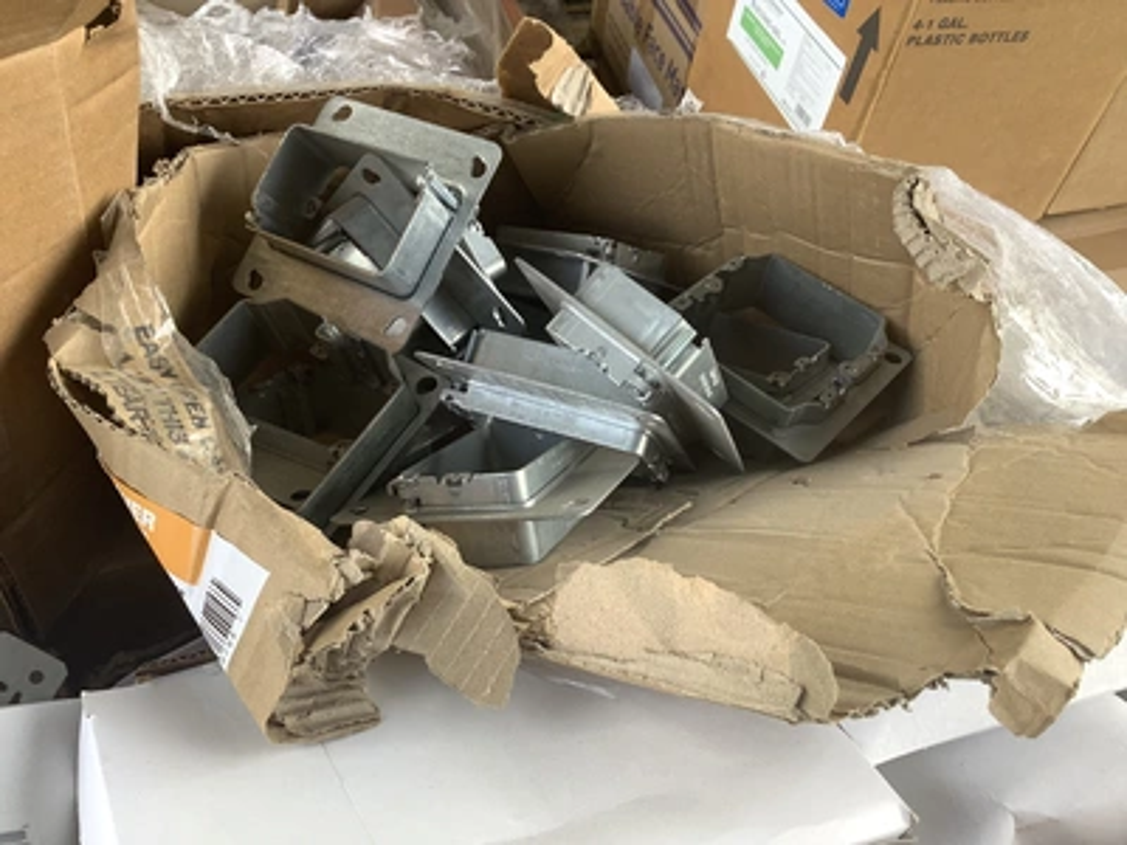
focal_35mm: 31
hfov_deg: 58.4
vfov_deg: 45.4
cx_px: 564
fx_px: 1009
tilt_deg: -49.3
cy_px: 422
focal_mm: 3.3
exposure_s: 1/100
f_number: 2.4
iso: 40
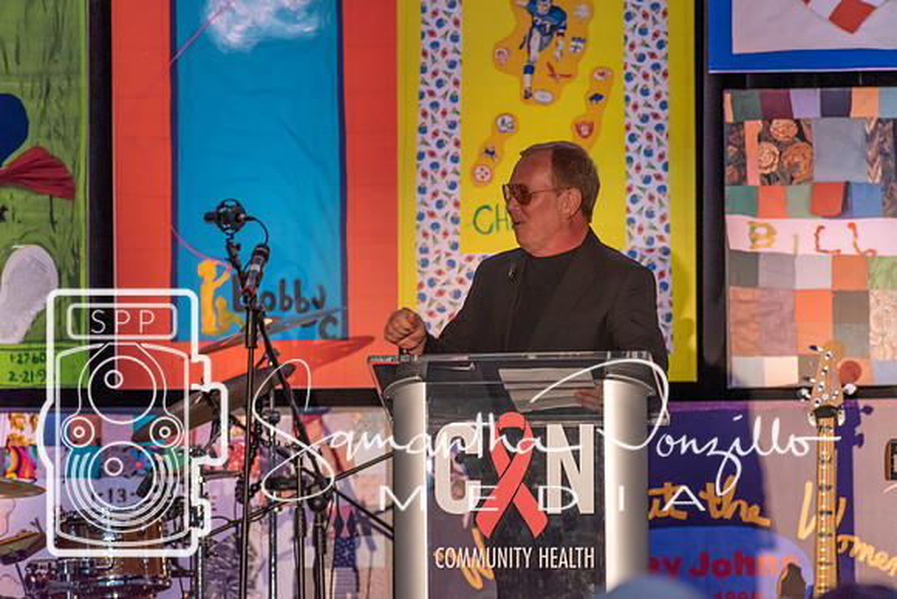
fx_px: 6916
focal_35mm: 278
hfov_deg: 7.4
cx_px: 448
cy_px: 300
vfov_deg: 5.0
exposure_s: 1/60
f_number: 5.3
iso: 900
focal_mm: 185
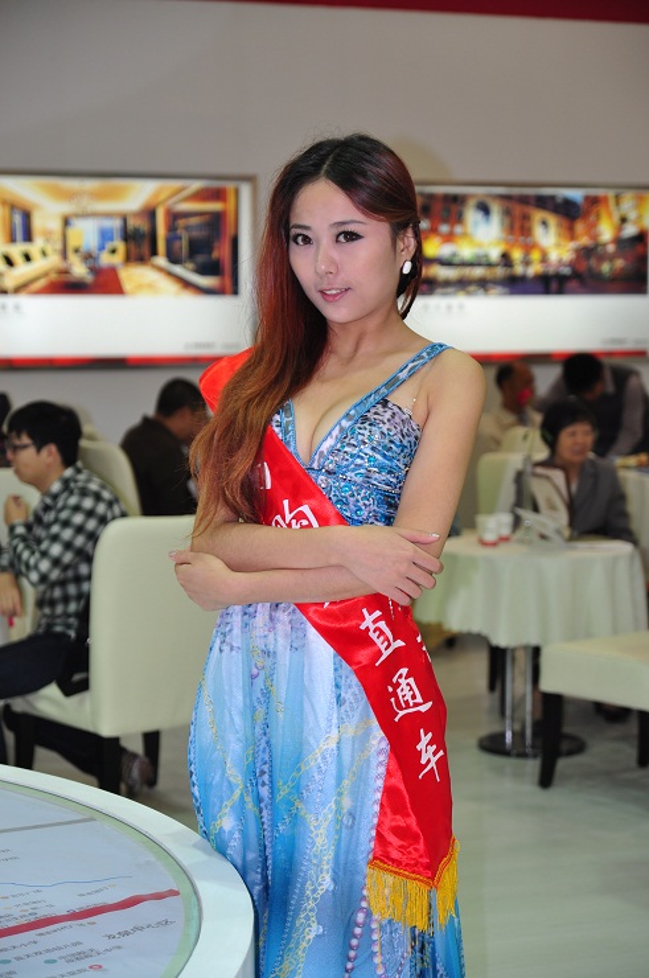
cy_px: 489
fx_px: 2035
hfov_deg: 18.1
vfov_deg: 27.0
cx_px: 324
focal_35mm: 75
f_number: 2.8
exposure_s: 1/60
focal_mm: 50
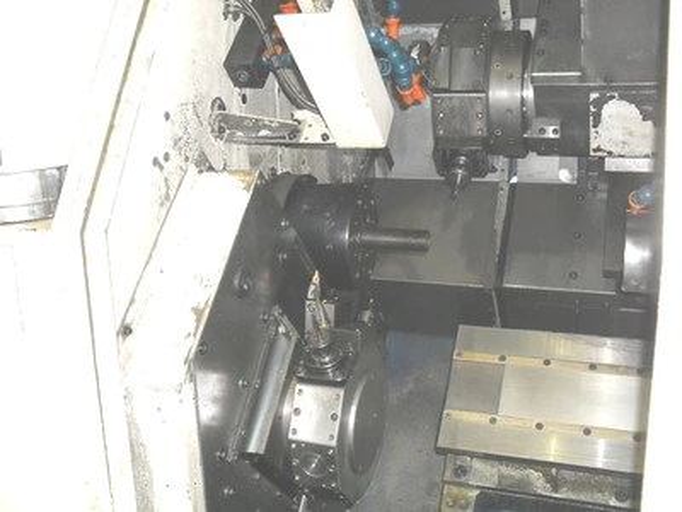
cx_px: 341
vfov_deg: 40.7
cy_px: 256
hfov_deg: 52.6
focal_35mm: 35
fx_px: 690
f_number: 3.2
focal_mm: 6.3
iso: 200
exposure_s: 1/45
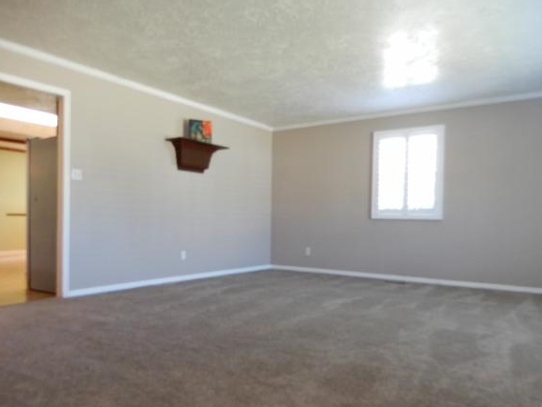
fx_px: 423
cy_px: 227
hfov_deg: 65.3
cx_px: 270
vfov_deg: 51.3
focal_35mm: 27
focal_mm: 4.3
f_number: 3.4
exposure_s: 1/15
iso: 400
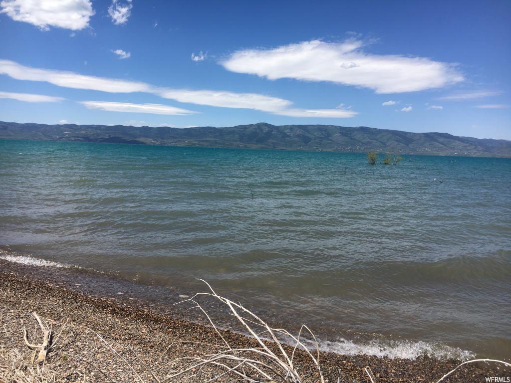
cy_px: 192
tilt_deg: -5.8
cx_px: 256
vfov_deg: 48.2
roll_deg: -2.5
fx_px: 428
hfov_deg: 61.7
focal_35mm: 29
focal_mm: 4.15
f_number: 2.2
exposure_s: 1/2481
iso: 25
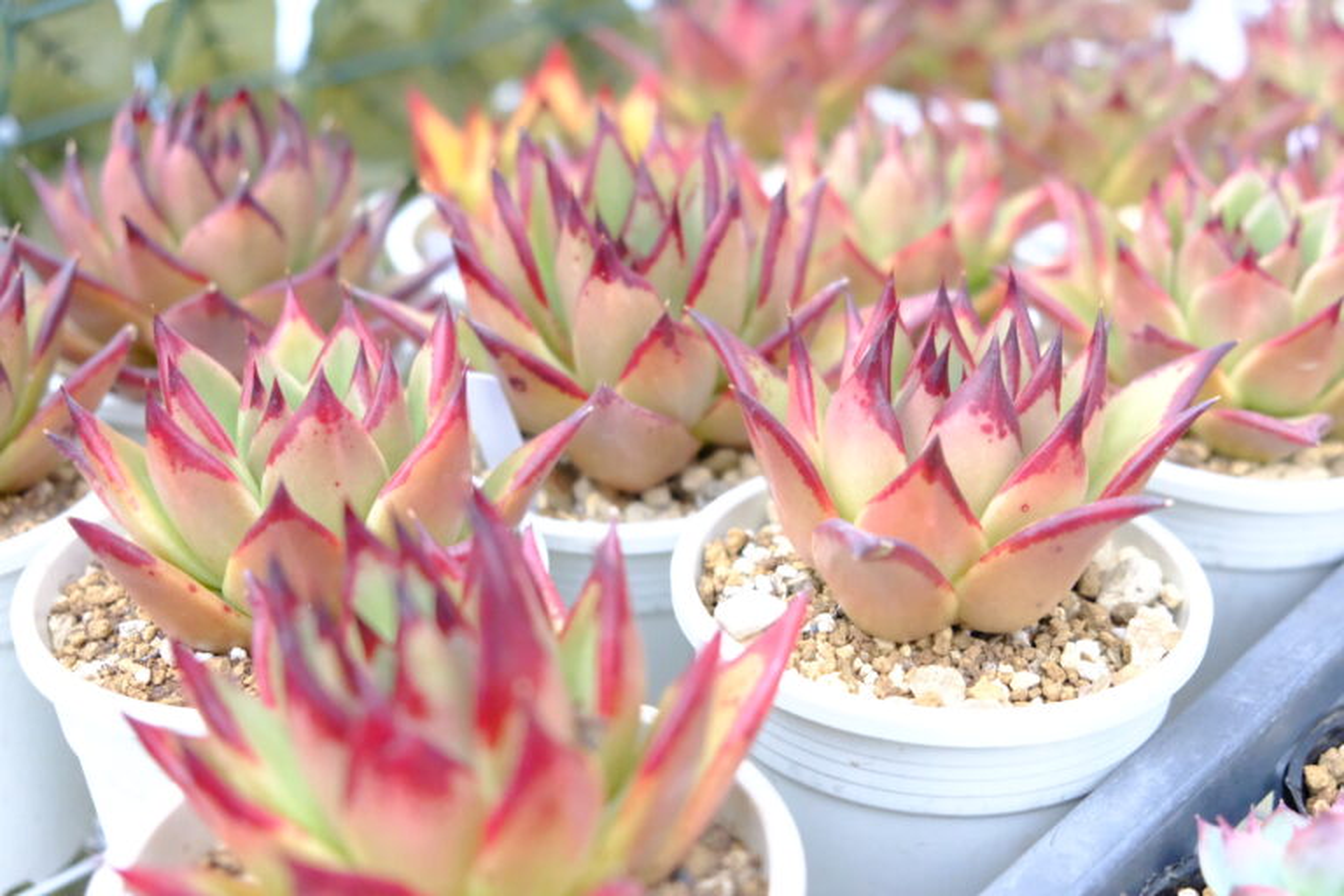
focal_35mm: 45
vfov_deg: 29.9
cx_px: 672
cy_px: 448
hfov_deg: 43.6
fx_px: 1680
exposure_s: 1/2000
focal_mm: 30.2
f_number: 3.6
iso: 12800
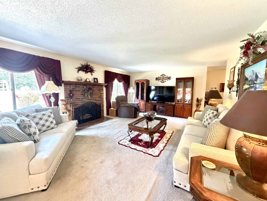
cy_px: 100
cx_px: 134
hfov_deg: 102.1
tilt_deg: -6.3
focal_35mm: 14
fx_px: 108
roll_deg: -0.5
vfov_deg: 85.7
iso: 1250
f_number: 2.2
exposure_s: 1/60
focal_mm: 2.22
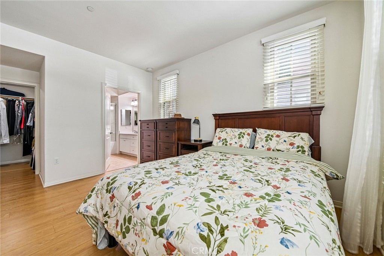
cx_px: 192
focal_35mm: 13
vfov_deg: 85.4
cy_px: 128
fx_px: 139
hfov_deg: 108.3
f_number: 8
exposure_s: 1/8
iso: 250
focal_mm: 13
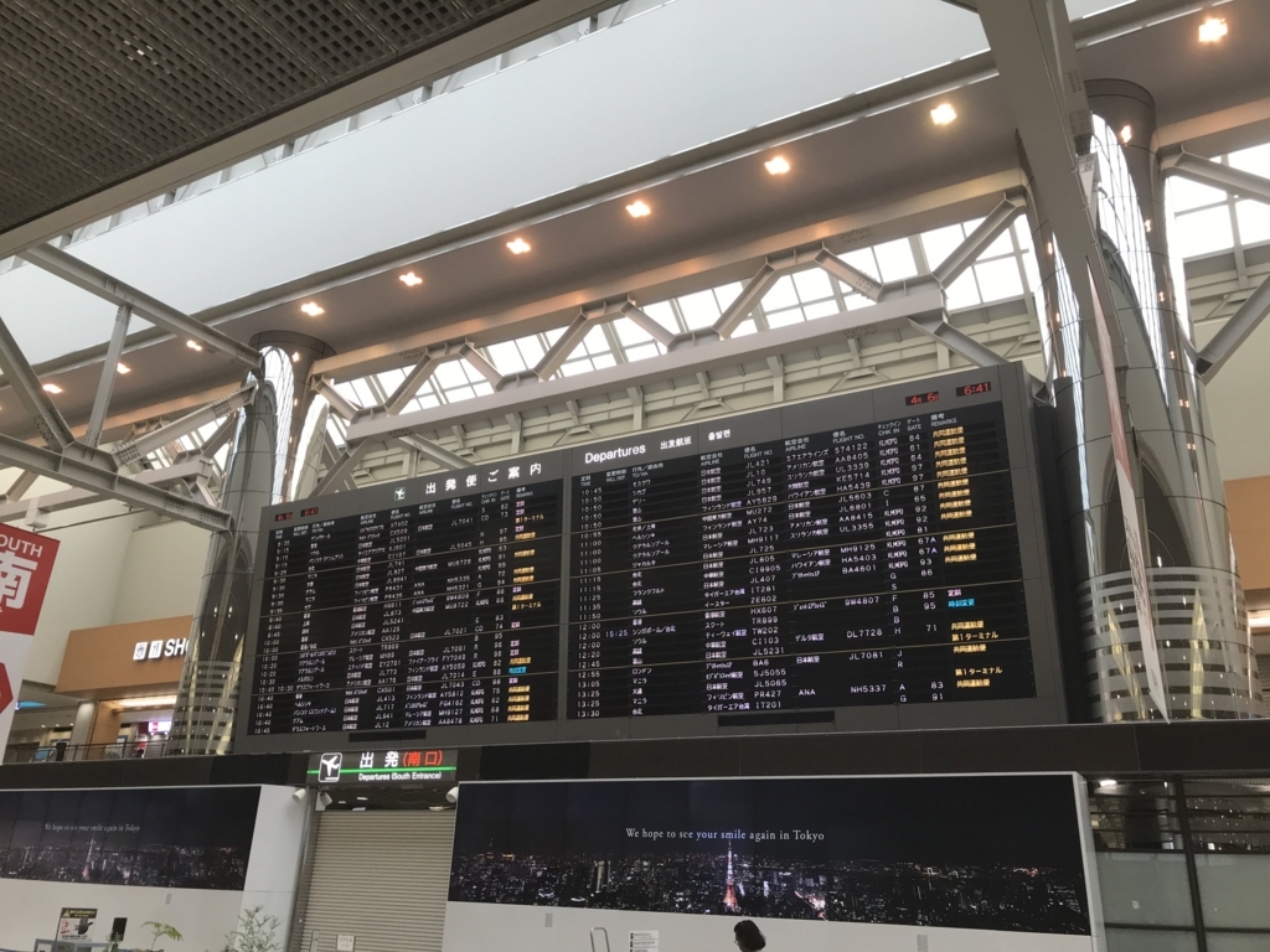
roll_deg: -2.3
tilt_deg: +21.8
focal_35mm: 28
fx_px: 1027
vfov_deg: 49.7
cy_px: 476
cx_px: 635
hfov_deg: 63.4
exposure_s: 1/100
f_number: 1.8
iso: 40
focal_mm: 3.99
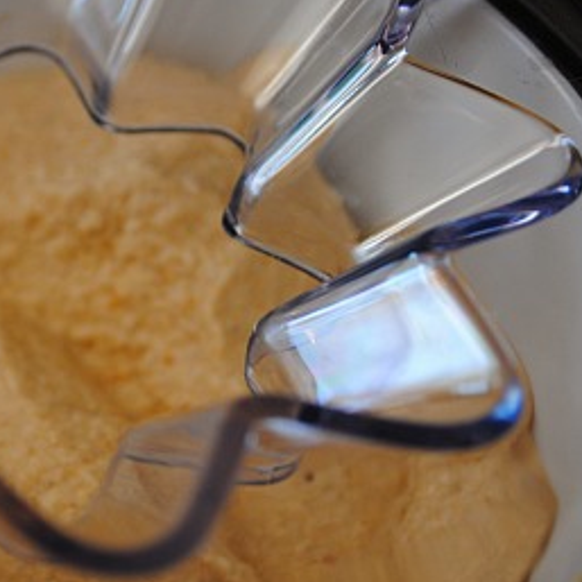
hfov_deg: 13.6
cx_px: -72
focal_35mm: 125
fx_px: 2378
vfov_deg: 14.0
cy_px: 288
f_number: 5.3
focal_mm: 42
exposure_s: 1/40
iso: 200
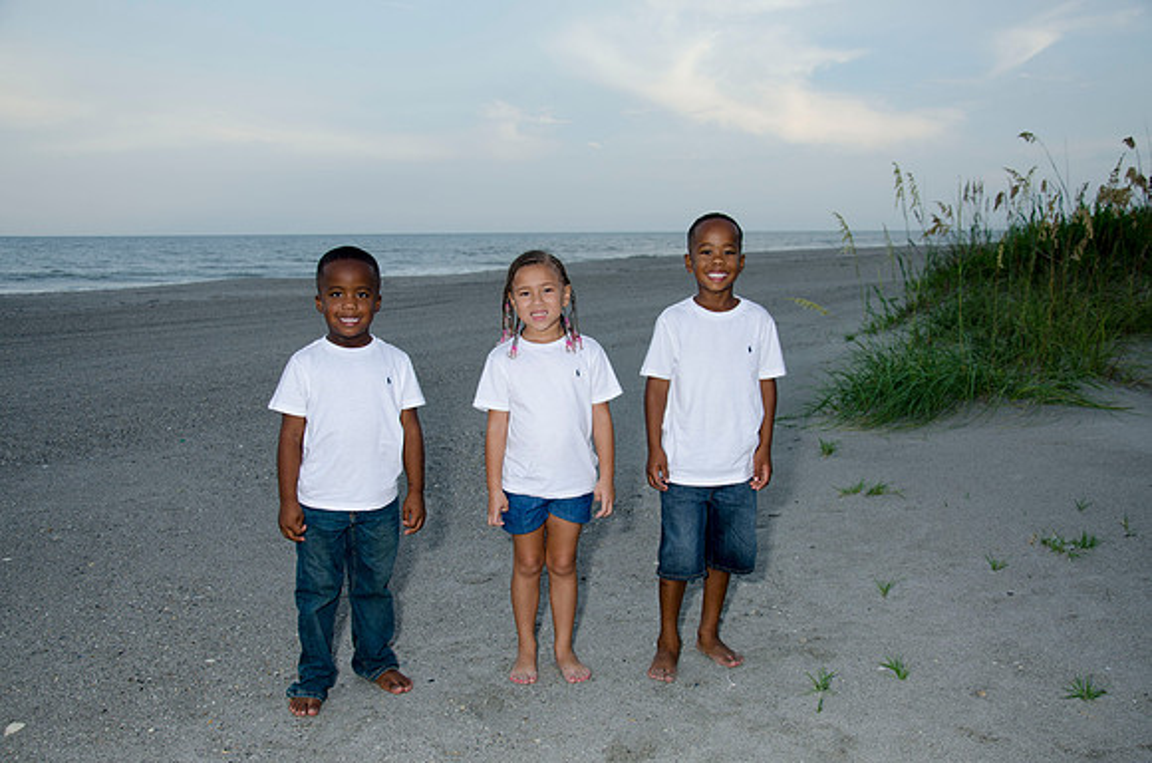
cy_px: 382
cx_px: 576
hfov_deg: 53.2
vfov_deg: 36.7
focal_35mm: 36
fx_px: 1149
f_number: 5.6
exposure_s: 1/125
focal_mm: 24
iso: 100
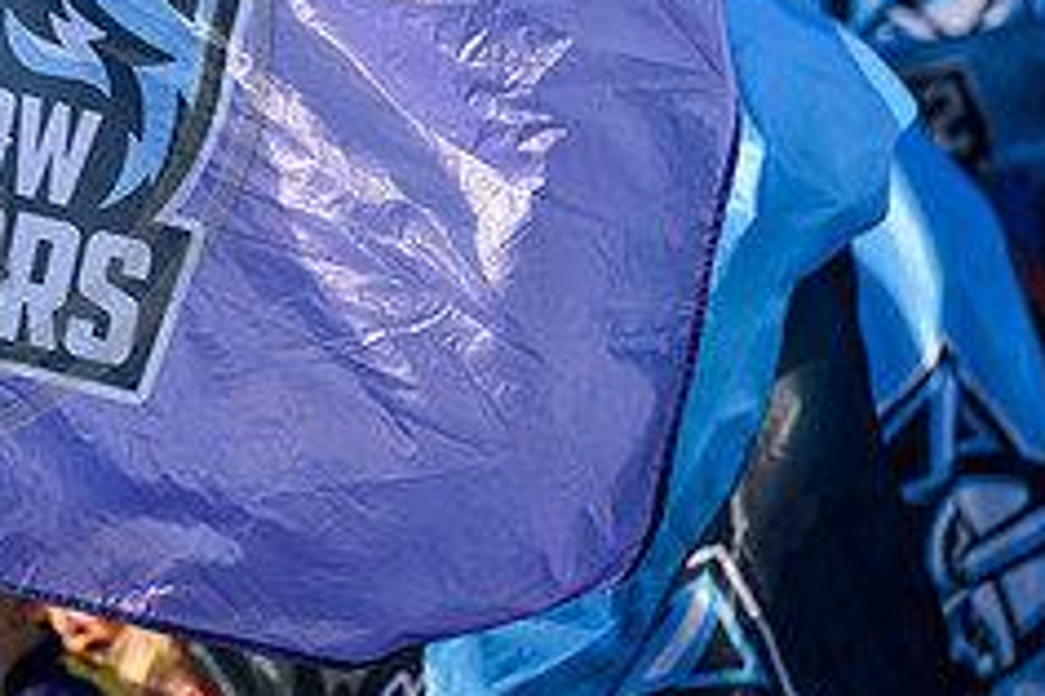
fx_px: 12502
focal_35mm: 431
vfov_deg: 3.2
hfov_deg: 4.8
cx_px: -186
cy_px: 11
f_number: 4.5
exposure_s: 1/1600
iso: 500
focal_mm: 175
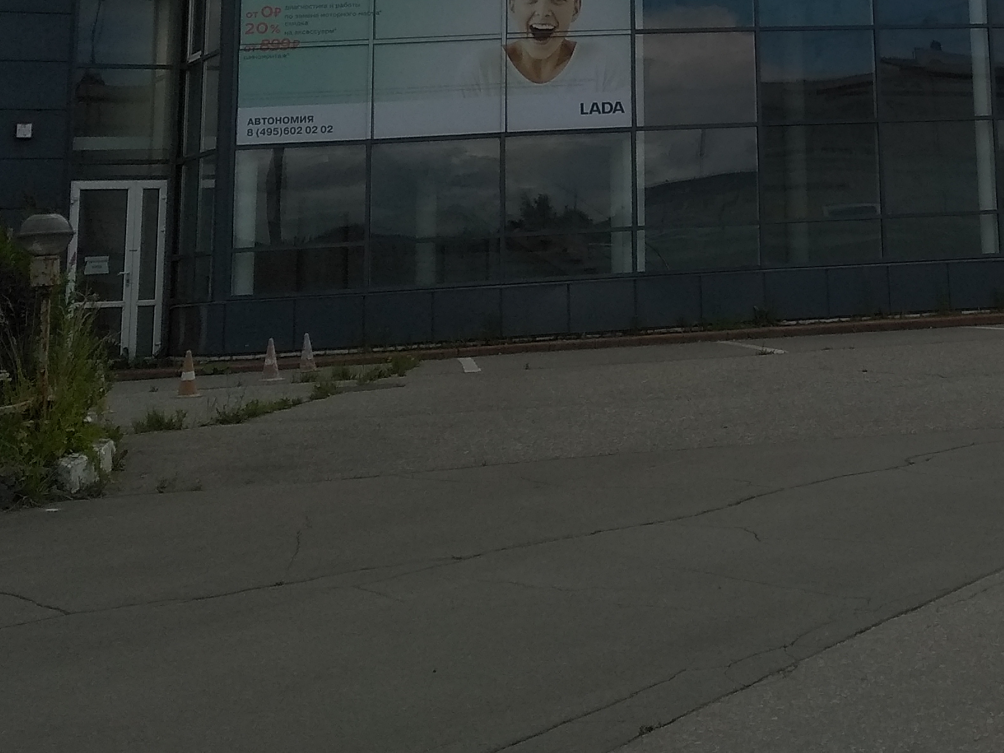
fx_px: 1914
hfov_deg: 28.5
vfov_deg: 20.6
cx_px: 859
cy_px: -185
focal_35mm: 66
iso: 100
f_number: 2.2
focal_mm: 3.82
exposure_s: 1/2931
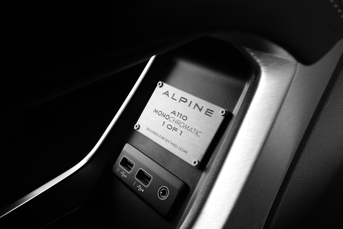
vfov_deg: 37.8
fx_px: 333
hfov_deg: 54.5
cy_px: 114
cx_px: 172
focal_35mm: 35
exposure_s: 1/50
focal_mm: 35
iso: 6400
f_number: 13
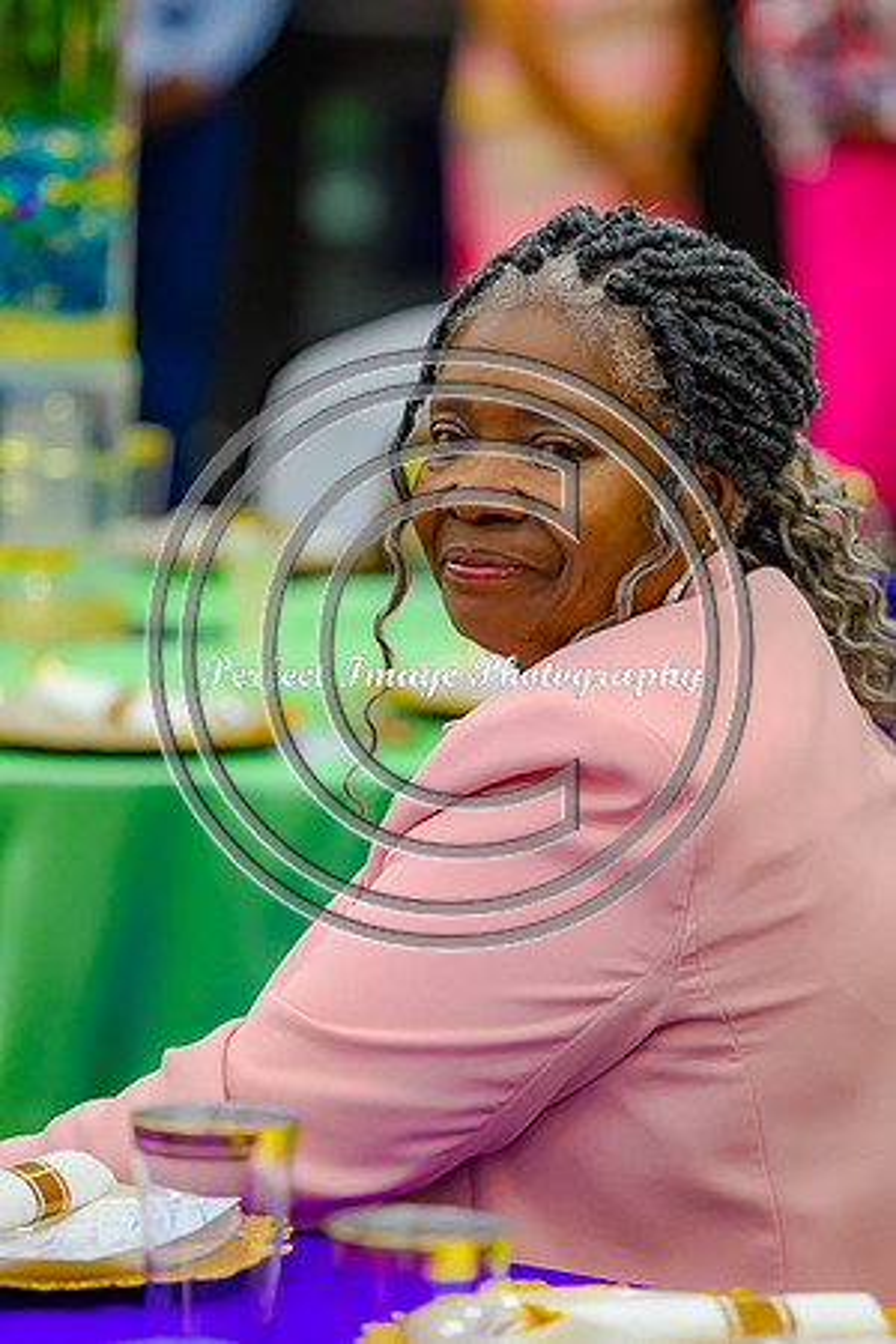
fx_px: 7541
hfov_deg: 6.8
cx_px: 448
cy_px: 672
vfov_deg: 10.2
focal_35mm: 202
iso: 640
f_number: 2.8
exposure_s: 1/125
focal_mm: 135
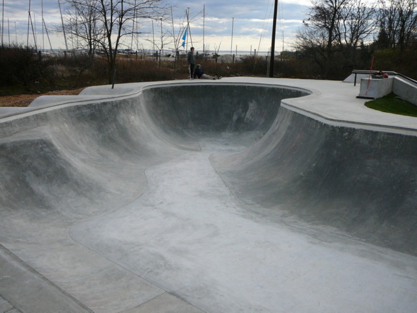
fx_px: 422
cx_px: 208
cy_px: 156
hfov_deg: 52.6
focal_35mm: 35
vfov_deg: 40.7
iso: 80
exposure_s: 1/800
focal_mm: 5.2
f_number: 2.8
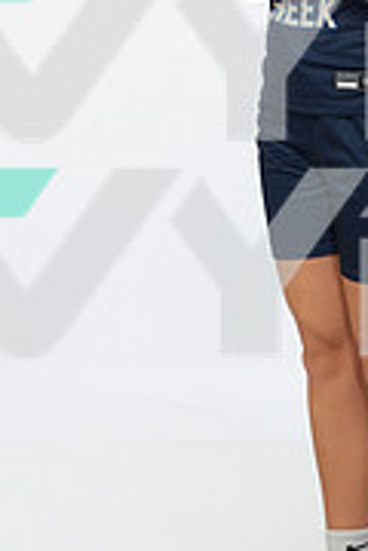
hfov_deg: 10.9
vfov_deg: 16.2
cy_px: 49
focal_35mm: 125
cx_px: 331
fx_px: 1917
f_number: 6.3
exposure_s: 1/200
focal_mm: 50
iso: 800
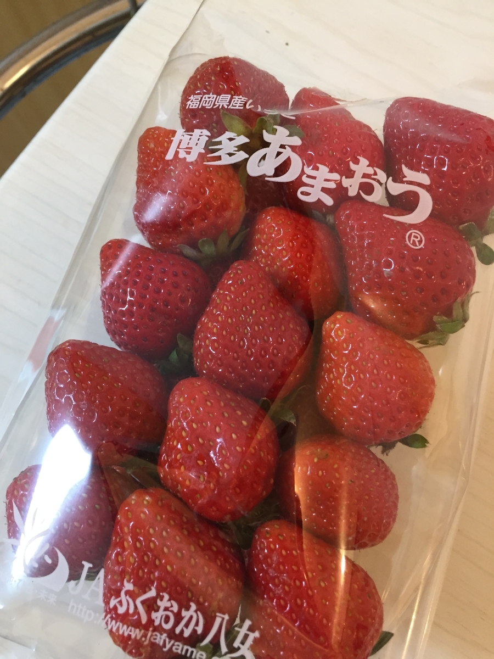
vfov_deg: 61.7
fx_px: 552
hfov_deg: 48.2
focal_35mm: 29
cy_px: 330
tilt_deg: -74.4
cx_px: 247
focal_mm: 4.15
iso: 125
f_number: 2.2
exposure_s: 1/30
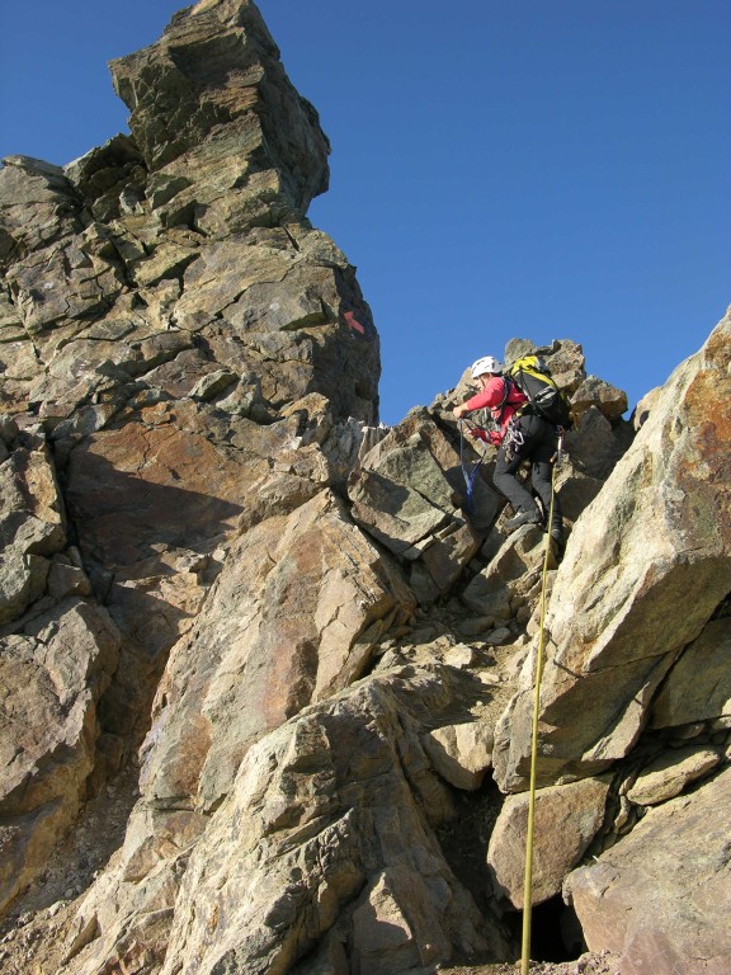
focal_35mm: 35
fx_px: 985
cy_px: 488
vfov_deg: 52.6
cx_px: 366
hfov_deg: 40.7
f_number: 4.5
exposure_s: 1/172
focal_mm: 8.9
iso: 50
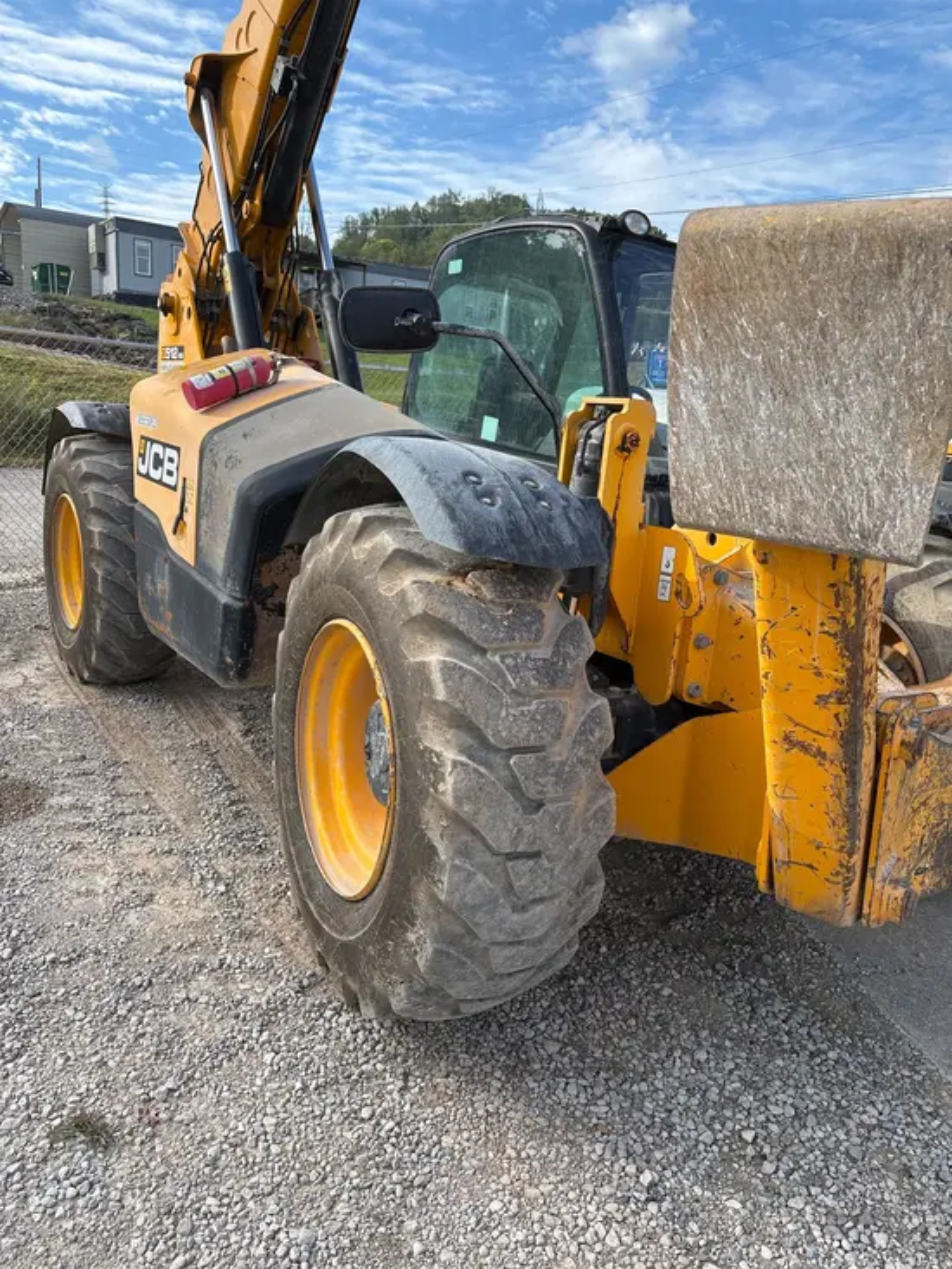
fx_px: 953
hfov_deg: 53.1
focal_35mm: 26
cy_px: 634
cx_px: 476
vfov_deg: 67.3
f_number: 1.6
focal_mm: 5.96
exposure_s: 1/1037
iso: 50
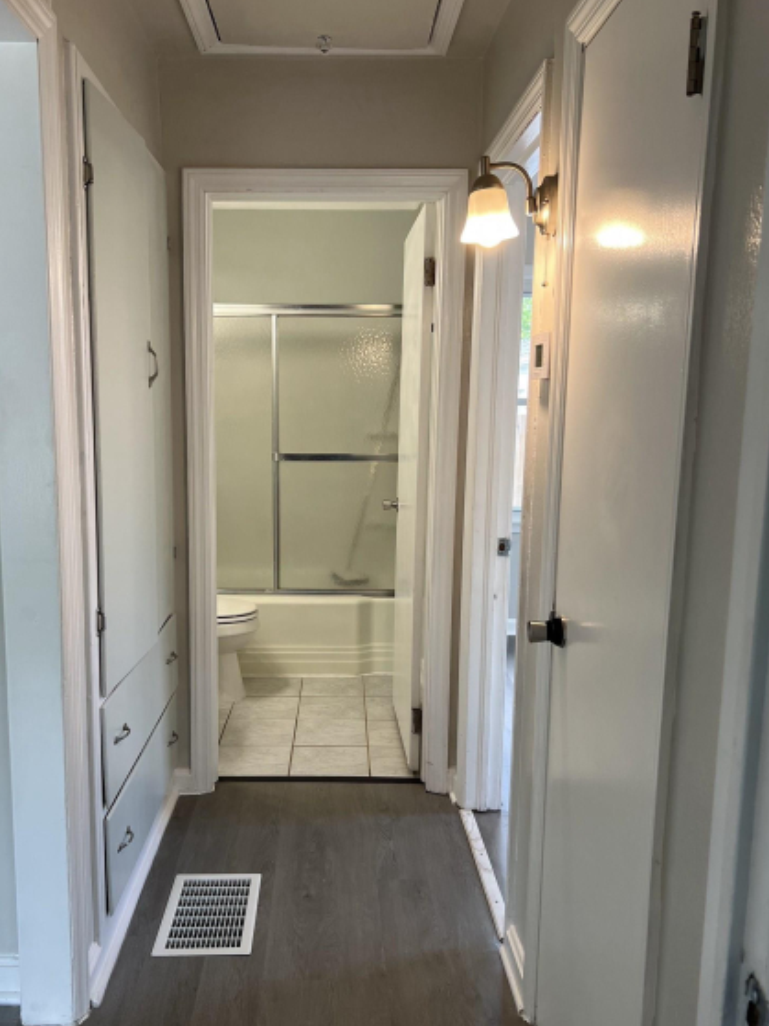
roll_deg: -0.6
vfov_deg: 58.3
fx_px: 919
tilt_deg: -8.7
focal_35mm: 31
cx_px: 330
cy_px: 553
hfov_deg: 45.3
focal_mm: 5.7
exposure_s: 1/120
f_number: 1.5
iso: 100
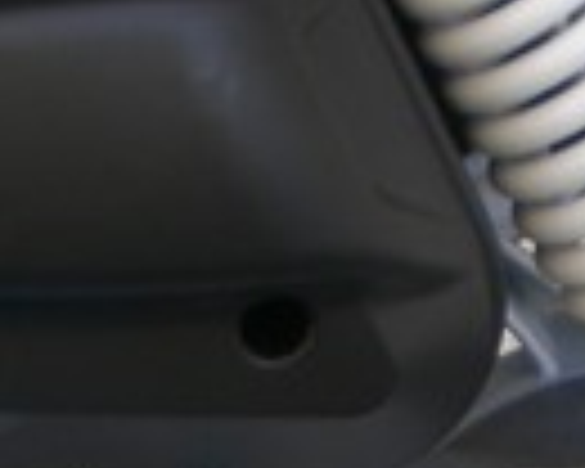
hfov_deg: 9.1
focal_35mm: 211
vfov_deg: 7.1
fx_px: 3653
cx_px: 32
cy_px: 860
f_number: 3.5
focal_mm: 7.4
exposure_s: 1/106
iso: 50
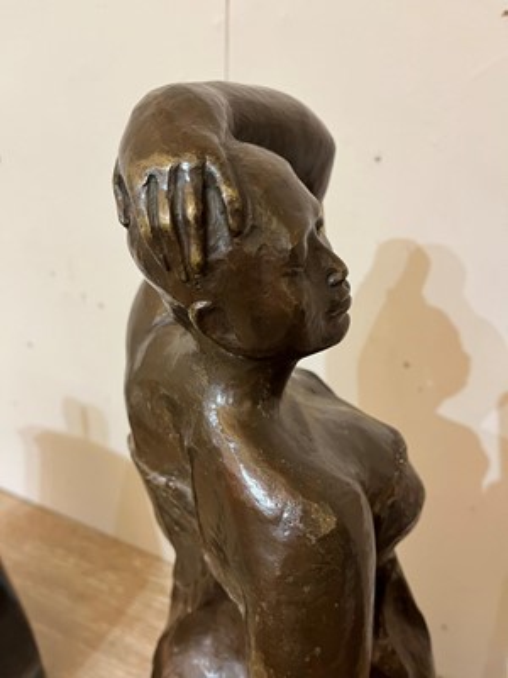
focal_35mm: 26
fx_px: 509
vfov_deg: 67.3
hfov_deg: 53.1
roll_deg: -1.3
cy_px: 339
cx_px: 254
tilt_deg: -24.1
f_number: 1.6
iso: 250
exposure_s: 1/50
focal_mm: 5.1
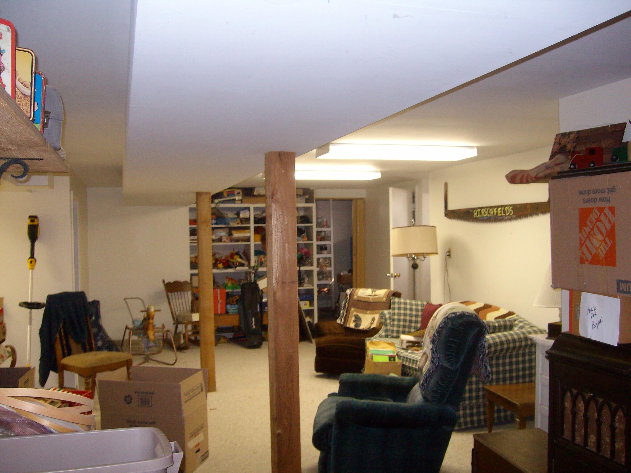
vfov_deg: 40.7
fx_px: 638
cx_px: 316
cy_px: 236
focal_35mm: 35
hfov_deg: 52.6
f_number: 2.8
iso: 200
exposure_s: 1/40
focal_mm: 5.8
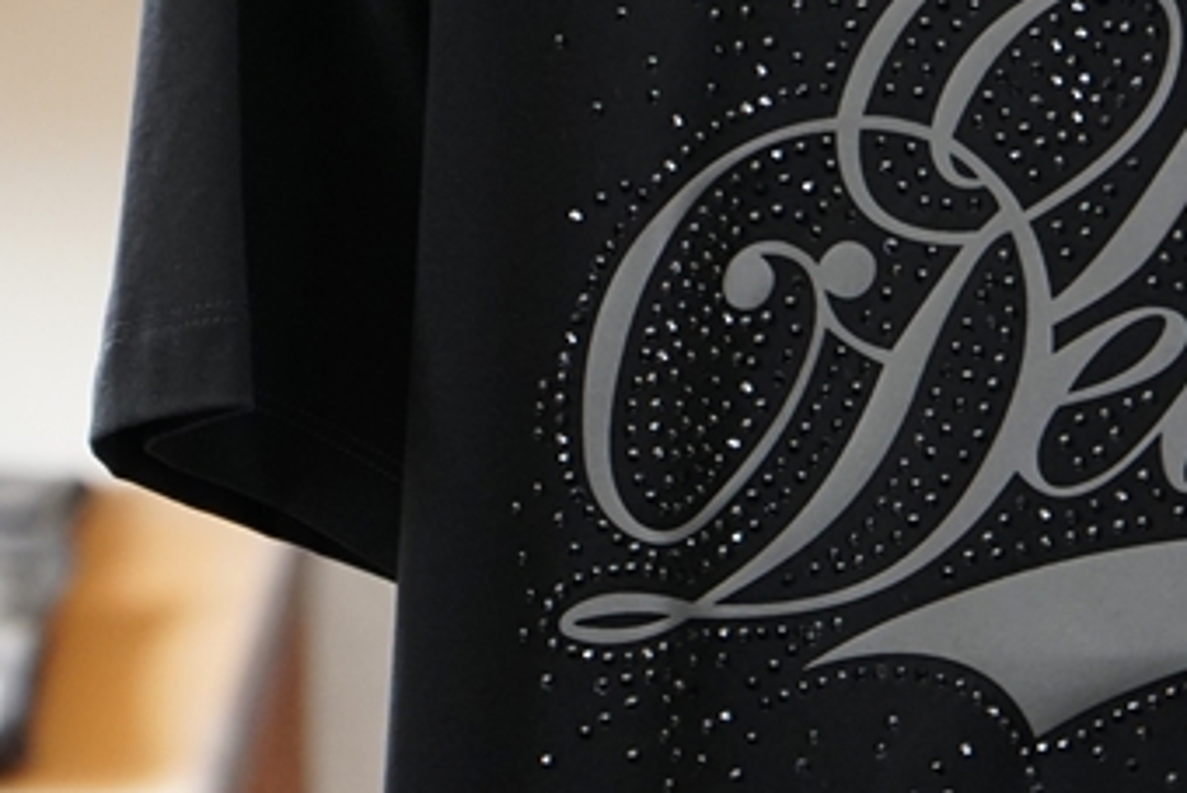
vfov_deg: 5.0
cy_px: -241
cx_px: 1264
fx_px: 8958
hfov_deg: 7.5
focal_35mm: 272
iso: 800
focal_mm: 57
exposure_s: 1/125
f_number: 4
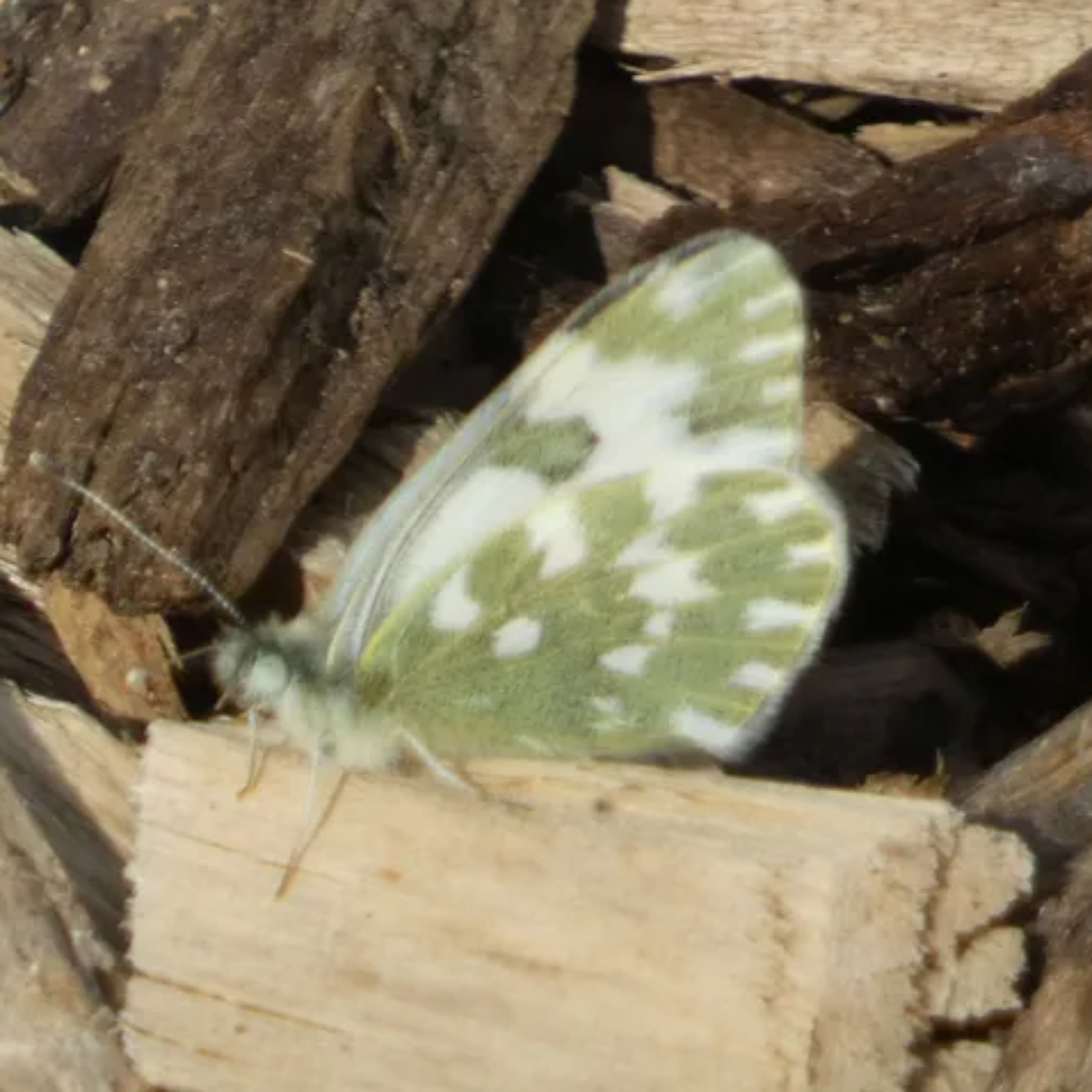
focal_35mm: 1421
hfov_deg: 1.2
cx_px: 482
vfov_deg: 1.2
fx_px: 50716
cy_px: 546
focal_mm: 215
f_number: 5.9
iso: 80
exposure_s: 1/250
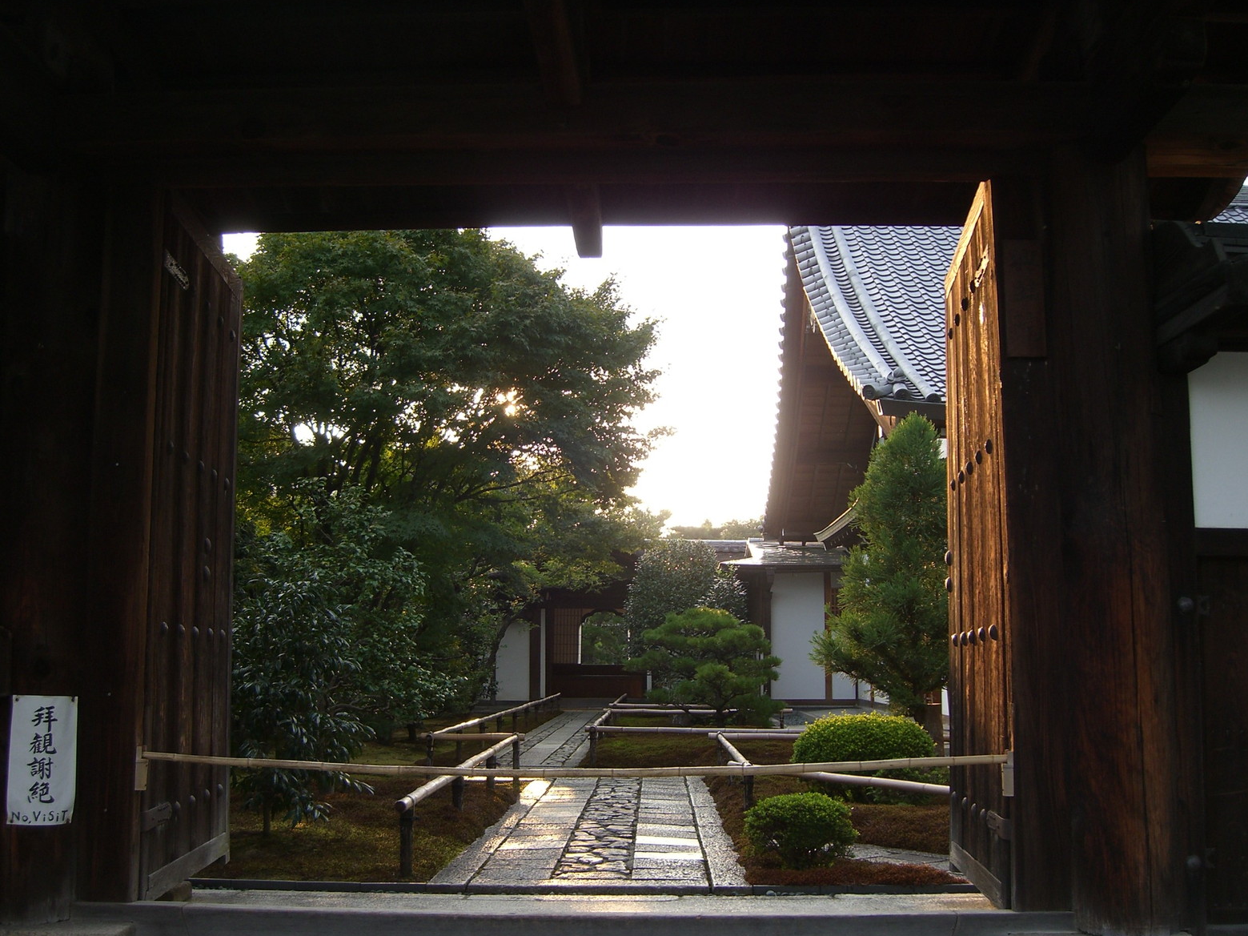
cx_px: 615
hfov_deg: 47.9
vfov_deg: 36.8
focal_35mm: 39
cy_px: 477
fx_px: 1406
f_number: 2.8
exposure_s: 1/125
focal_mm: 7.9
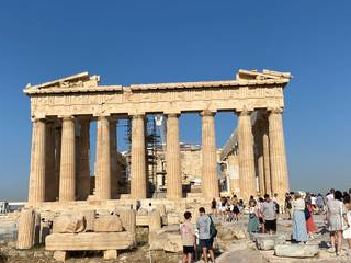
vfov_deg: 36.8
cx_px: 160
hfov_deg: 47.8
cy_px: 140
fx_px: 395
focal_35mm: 39
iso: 32
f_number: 1.8
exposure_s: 1/5747
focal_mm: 4.25
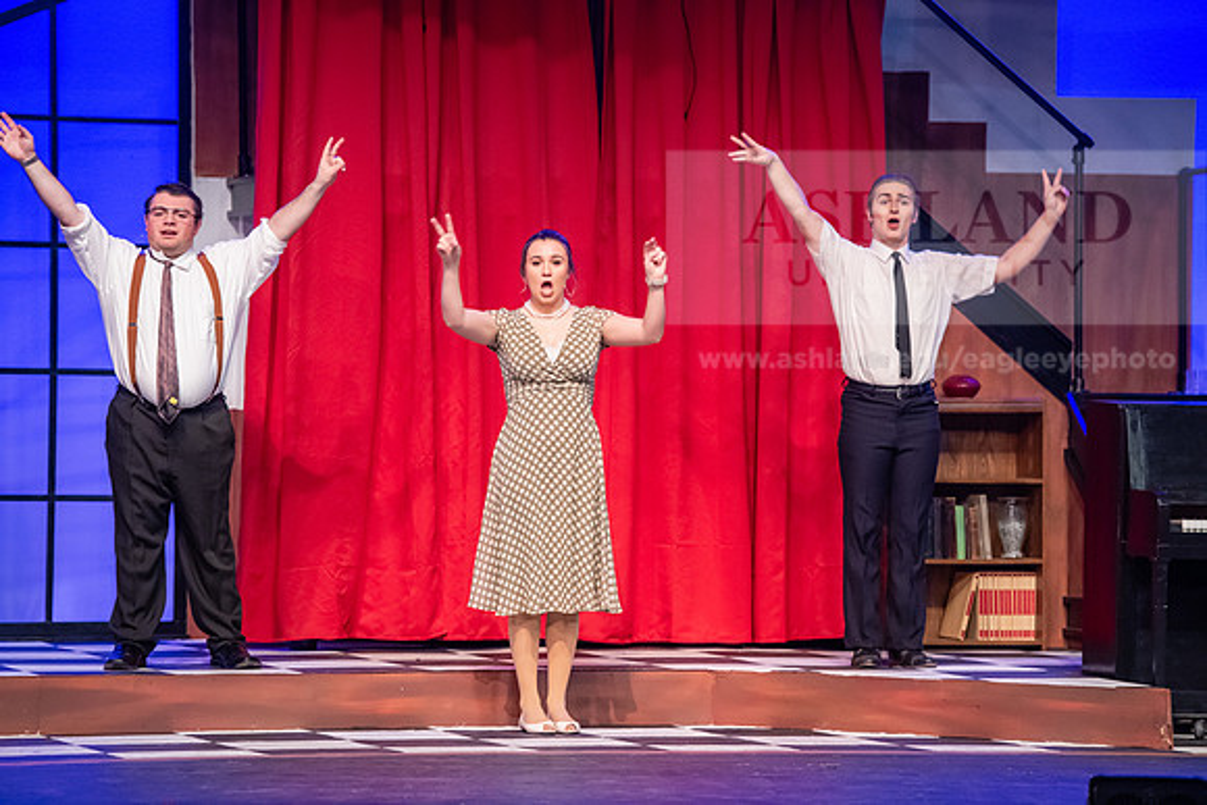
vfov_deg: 8.6
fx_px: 5365
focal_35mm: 160
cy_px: 402
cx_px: 604
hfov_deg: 12.8
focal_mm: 160
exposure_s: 1/200
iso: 3200
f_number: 3.2
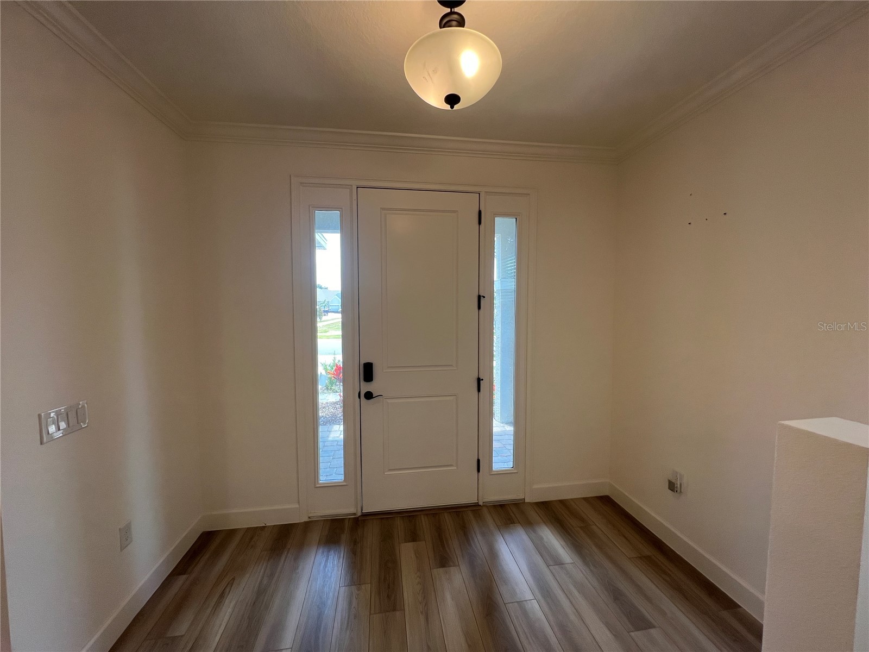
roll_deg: +0.2
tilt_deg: -3.3
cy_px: 326
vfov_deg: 89.9
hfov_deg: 106.2
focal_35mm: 13
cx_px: 434
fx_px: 326
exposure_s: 1/120
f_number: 1.8
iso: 50
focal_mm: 1.57
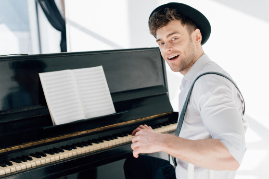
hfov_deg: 39.6
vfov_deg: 27.0
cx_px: 134
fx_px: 374
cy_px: 90
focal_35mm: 50
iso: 250
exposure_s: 1/400
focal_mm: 50
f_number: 3.5
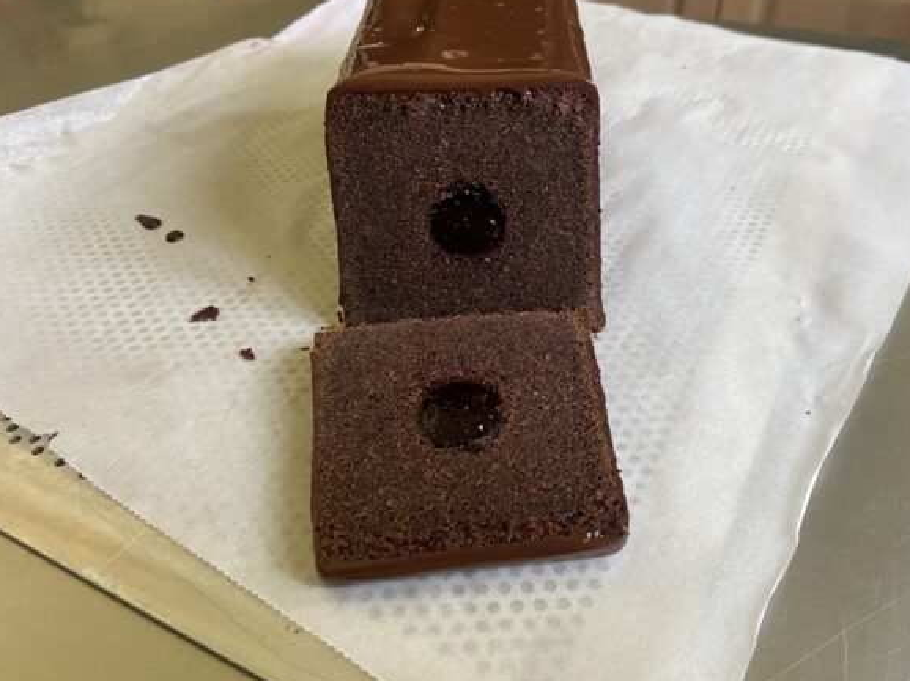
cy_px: 324
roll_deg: -0.9
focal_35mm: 30
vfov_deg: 46.7
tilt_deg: -39.2
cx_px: 519
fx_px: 788
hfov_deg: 59.7
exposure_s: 1/60
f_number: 1.8
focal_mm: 4.25
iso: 200
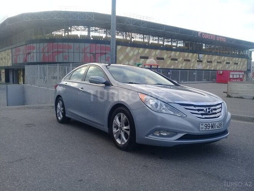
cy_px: 96
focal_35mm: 31
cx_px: 127
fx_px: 227
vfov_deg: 45.4
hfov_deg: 58.4
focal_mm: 3.3
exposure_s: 1/185
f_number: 2.2
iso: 50
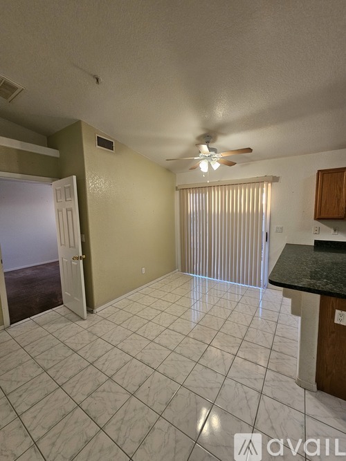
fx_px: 173
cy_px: 230
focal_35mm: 13
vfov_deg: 106.2
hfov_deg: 89.9
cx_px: 173
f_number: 2.2
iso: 200
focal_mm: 2.2
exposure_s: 1/77
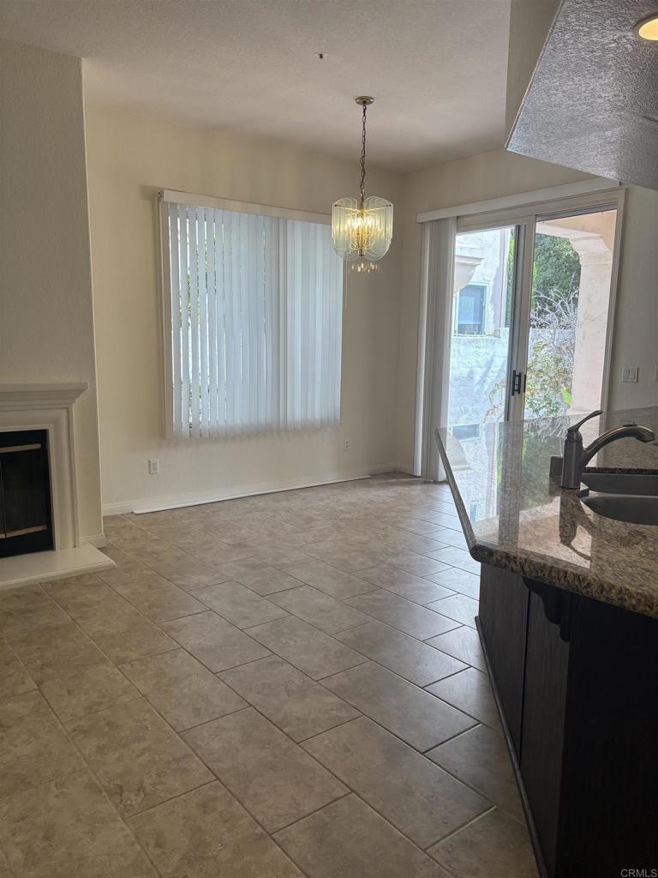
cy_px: 439
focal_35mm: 26
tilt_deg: -5.5
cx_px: 329
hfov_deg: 53.1
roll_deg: -0.8
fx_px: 659
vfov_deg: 67.3
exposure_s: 1/265
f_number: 1.6
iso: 64
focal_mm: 5.96
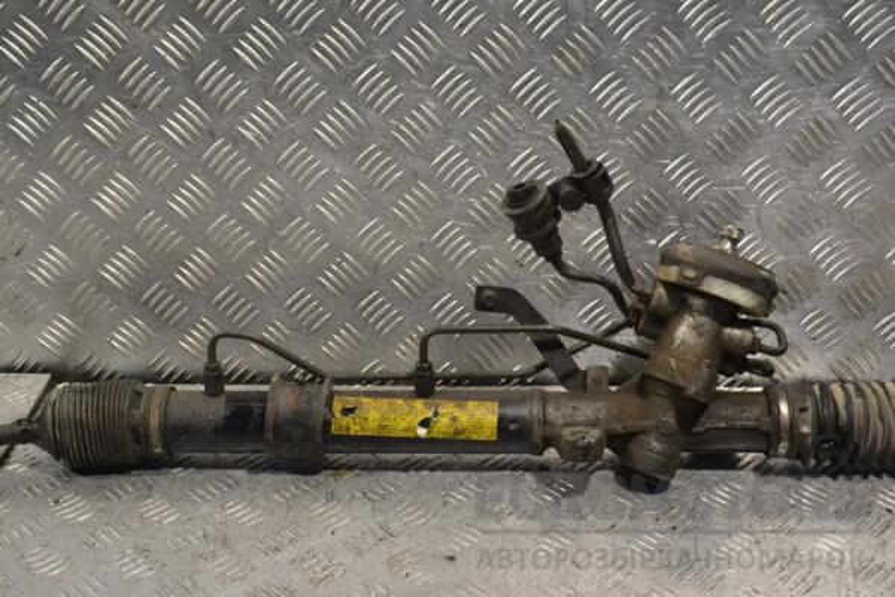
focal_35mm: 48
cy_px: 298
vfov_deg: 28.1
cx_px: 448
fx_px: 1193
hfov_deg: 41.1
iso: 3200
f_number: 9
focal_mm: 32
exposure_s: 1/320
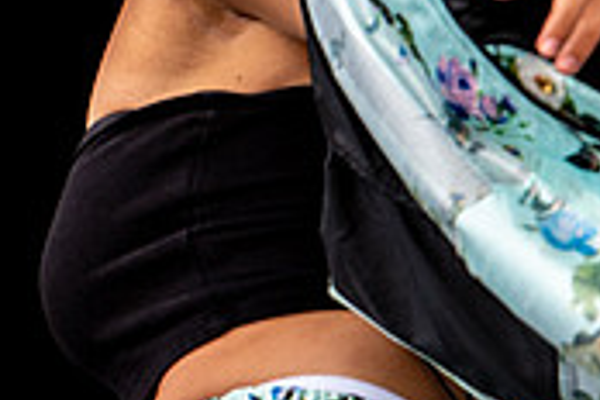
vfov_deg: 1.7
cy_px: 13
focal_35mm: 802
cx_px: 160
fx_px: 13366
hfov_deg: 2.6
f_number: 5.6
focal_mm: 200
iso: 1250
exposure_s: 1/800
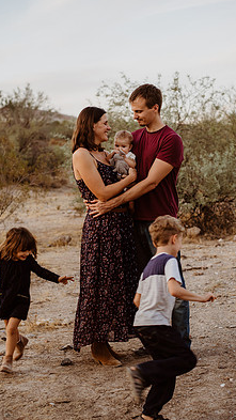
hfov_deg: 20.0
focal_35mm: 60
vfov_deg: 34.9
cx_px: 130
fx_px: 668
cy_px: 224
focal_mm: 50
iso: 200
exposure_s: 1/200
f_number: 2.8
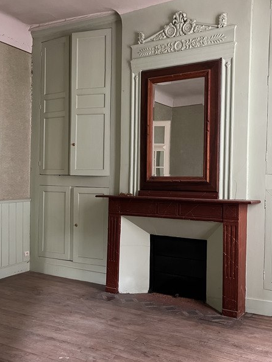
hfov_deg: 40.6
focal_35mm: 35
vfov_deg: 52.6
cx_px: 162
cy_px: 181
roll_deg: -0.5
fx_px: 366
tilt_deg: -0.7
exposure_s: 1/60
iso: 400
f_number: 1.6
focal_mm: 5.1
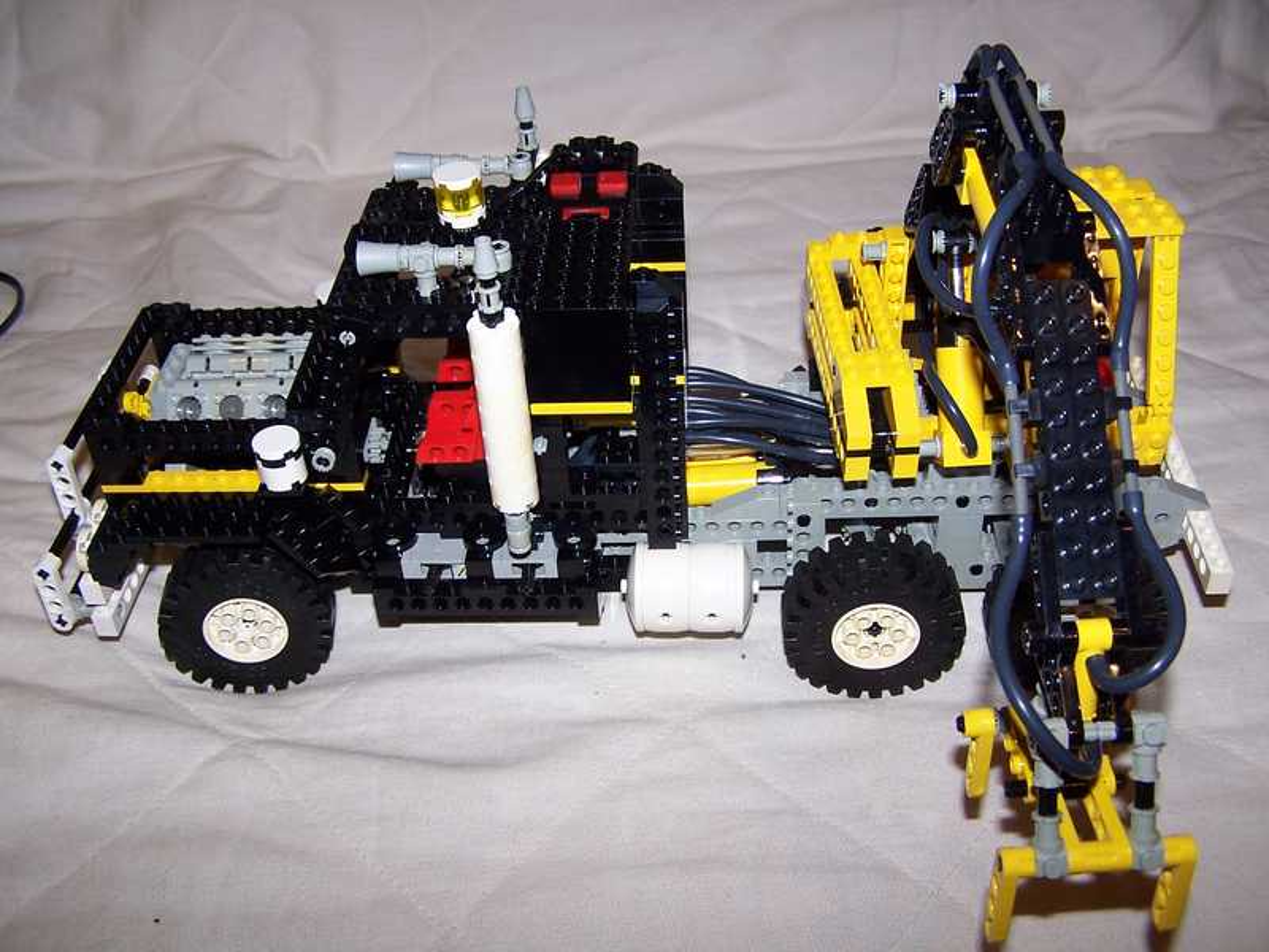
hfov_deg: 49.0
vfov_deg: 37.7
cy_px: 476
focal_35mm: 38
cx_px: 634
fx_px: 1393
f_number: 2.8
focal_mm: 6.3
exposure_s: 1/60
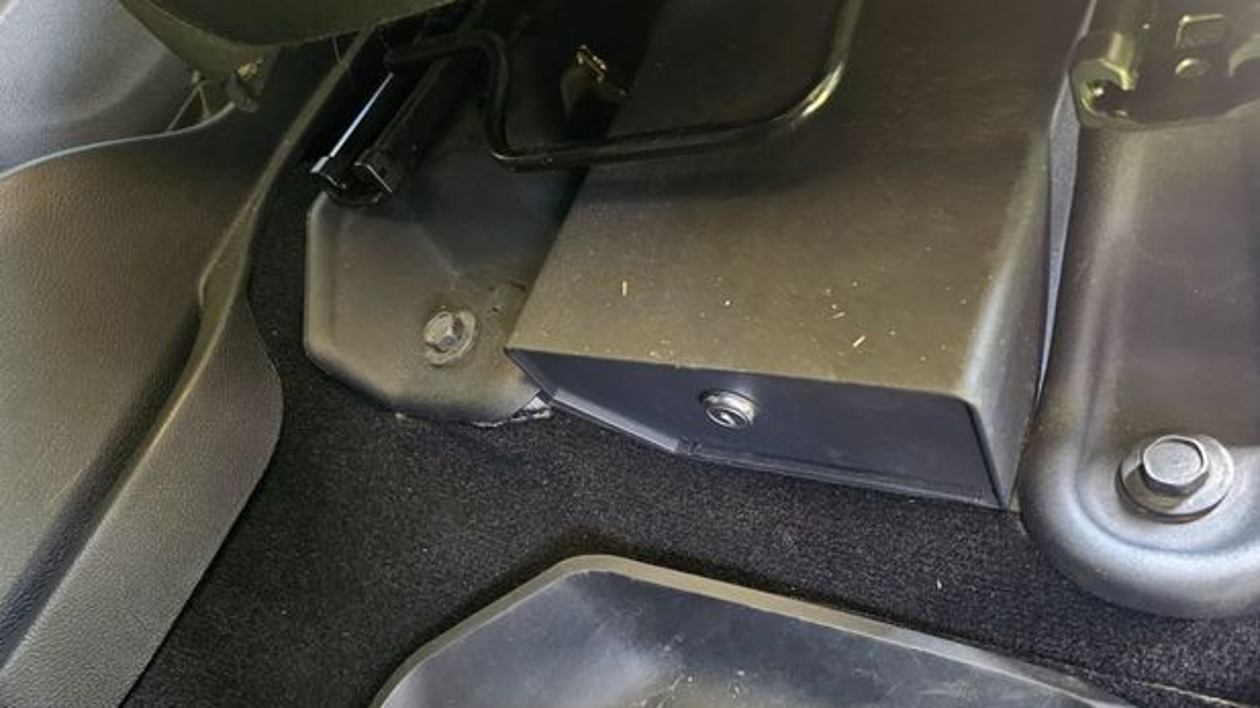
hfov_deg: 71.9
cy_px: 420
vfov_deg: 44.2
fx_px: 869
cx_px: 623
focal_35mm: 26
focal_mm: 6.3
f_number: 1.7
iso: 1000
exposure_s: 1/24
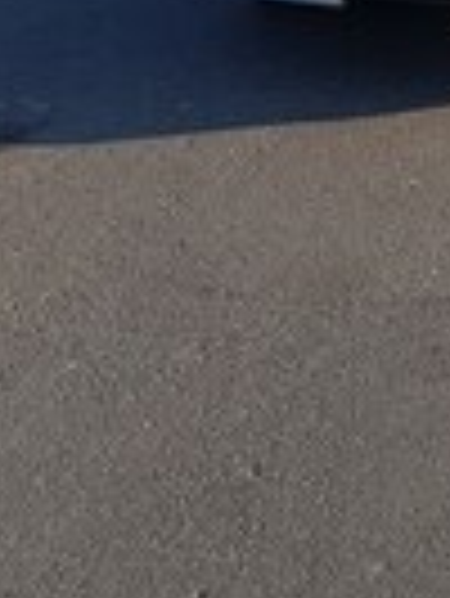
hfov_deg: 14.6
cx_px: 598
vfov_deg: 17.7
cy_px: -355
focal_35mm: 97
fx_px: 1679
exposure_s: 1/1248
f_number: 1.7
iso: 40
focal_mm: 4.3
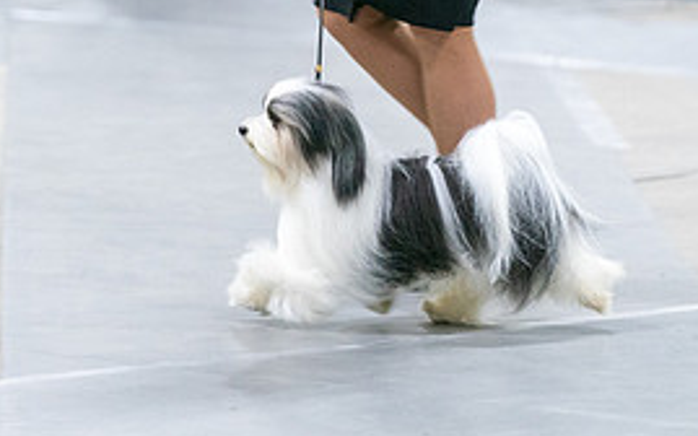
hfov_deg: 4.6
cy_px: -60
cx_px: 191
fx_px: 8654
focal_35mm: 455
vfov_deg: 2.9
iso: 4000
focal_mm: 178
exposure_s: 1/200
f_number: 2.8
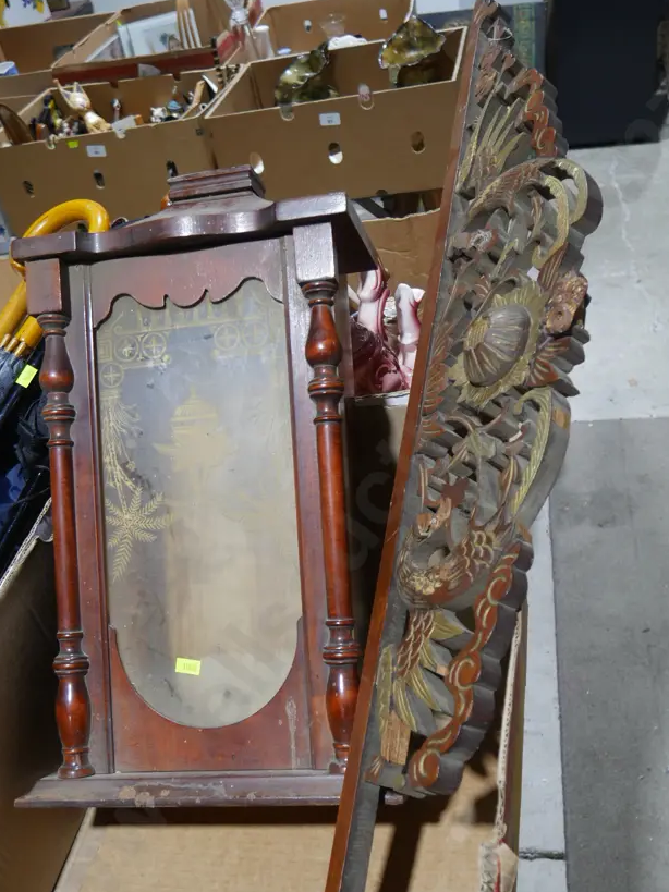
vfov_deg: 52.3
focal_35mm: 35
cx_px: 353
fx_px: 902
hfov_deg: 40.7
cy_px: 534
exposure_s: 1/60
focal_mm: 14
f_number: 3.5
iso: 250
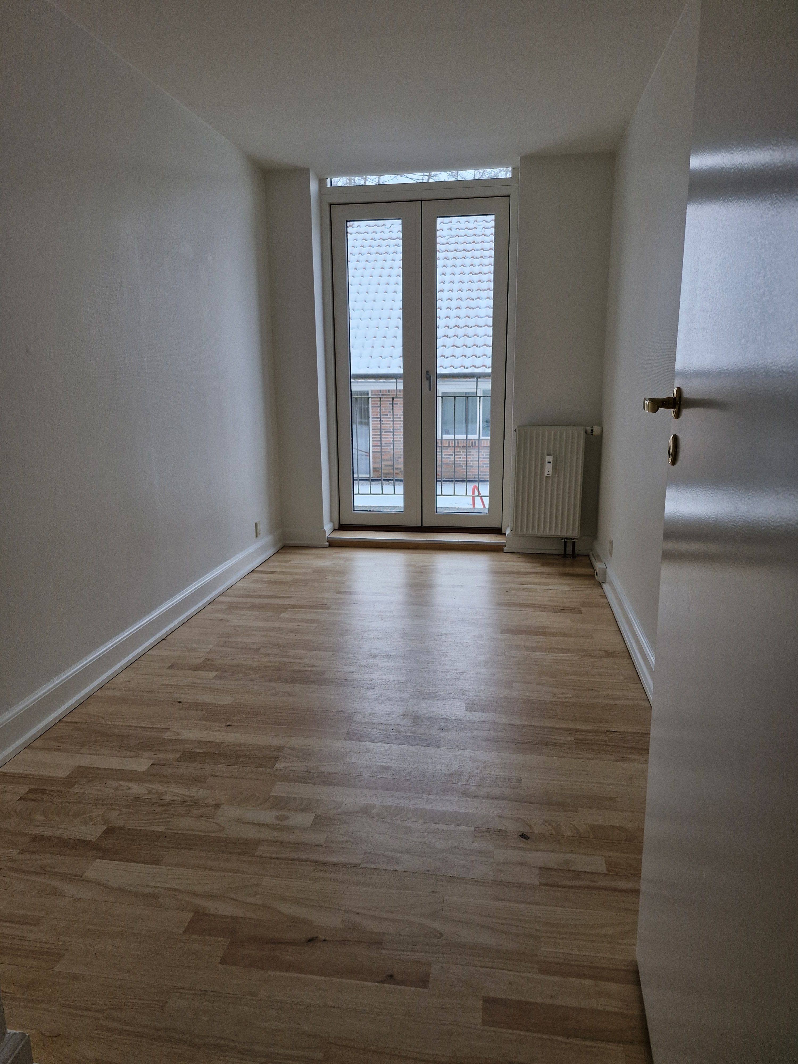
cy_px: 532
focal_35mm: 23
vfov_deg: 73.9
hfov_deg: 58.9
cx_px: 399
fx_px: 707
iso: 125
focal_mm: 5.54
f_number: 1.8
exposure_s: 1/180
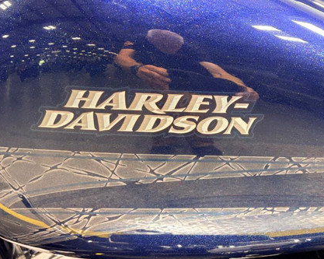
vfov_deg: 23.4
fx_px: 623
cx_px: 295
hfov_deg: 28.0
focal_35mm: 65
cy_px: 93
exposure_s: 1/120
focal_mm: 5.96
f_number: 1.6
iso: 100
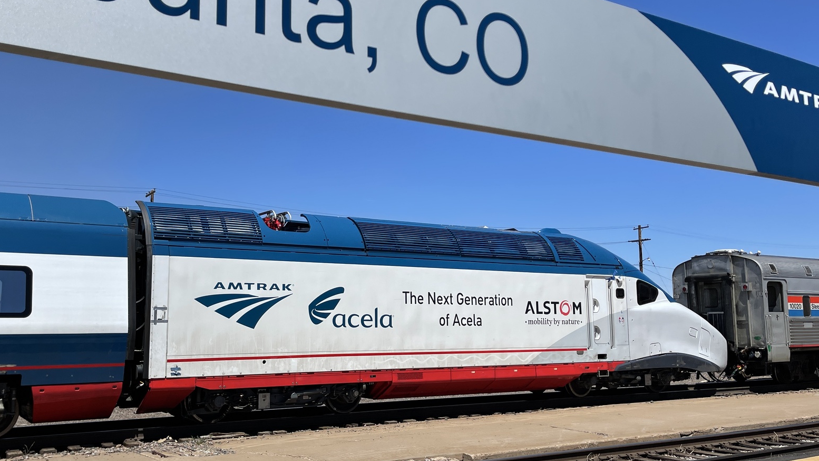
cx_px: 323
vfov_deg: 33.7
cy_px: 238
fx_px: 760
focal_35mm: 35
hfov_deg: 56.1
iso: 32
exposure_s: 1/6579
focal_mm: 5.1
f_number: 1.6
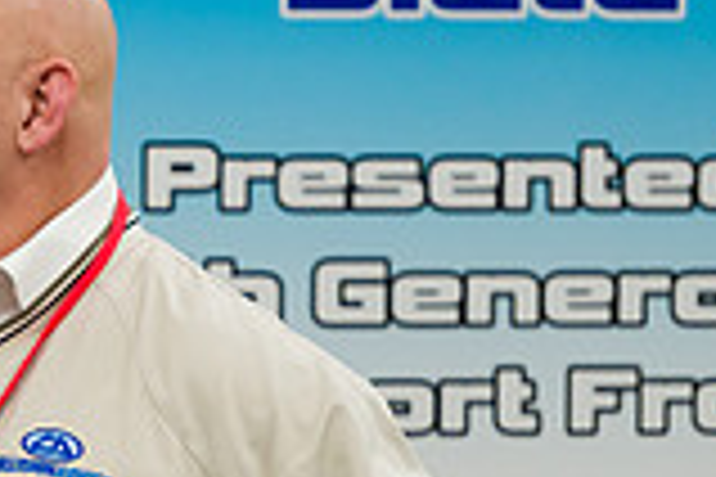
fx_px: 13026
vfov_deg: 2.1
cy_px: 122
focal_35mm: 655
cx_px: -288
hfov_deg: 3.1
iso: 1600
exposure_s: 1/500
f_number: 3.2
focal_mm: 180
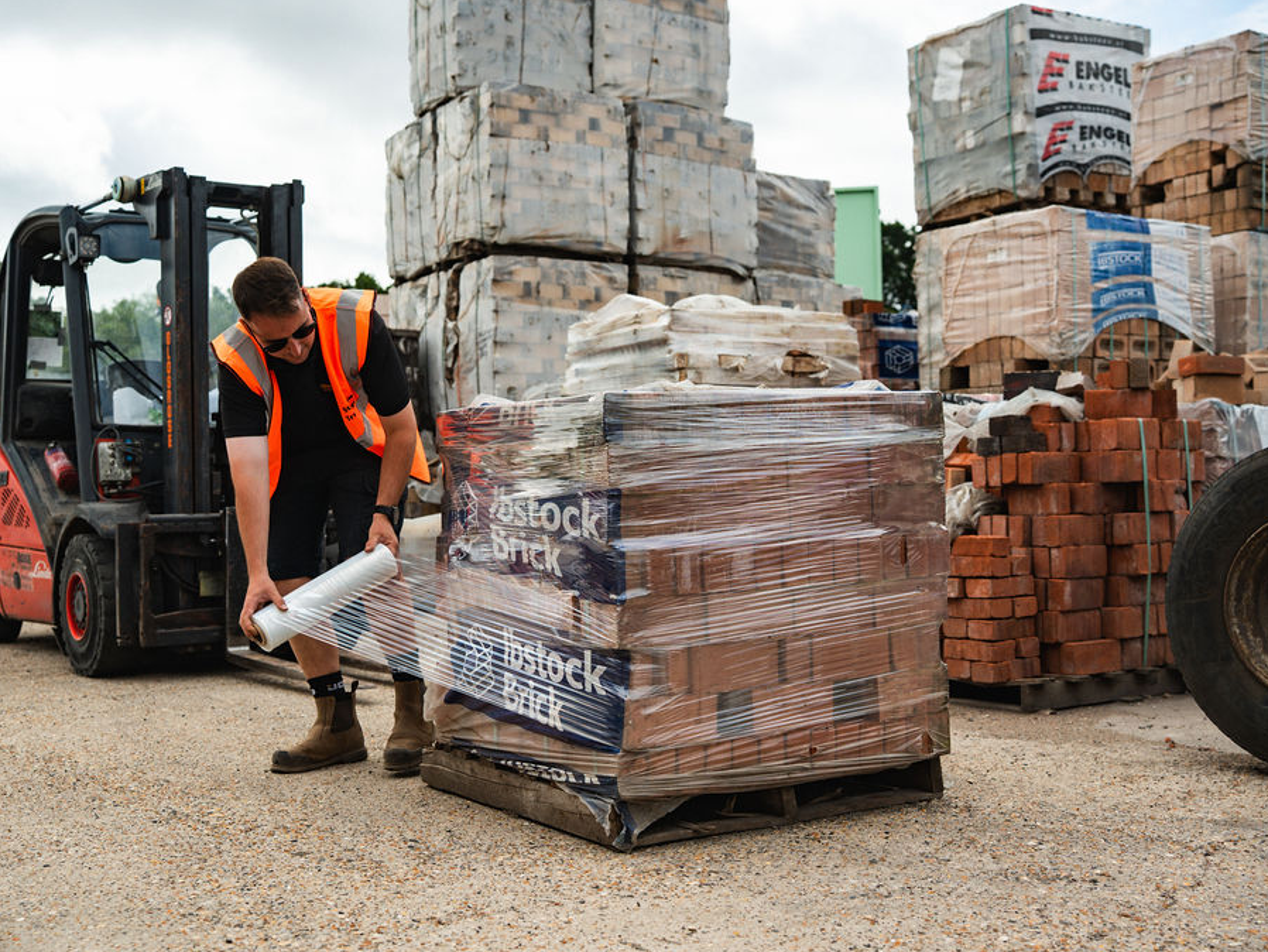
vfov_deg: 36.0
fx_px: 1466
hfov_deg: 46.7
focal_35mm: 40
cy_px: 495
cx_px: 586
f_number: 3.5
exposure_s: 1/500
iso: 125
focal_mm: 35
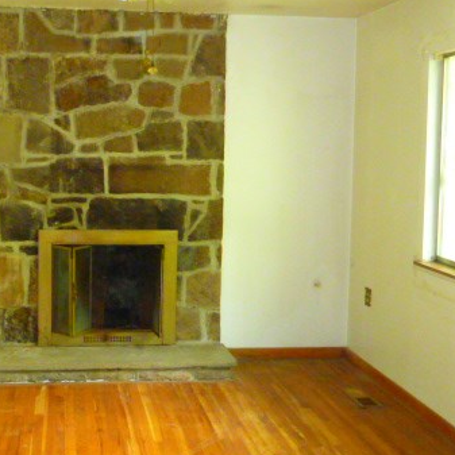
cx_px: 135
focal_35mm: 47
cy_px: 190
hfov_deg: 35.5
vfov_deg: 36.0
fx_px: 699
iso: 800
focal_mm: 4.9
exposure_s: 1/15
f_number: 3.3
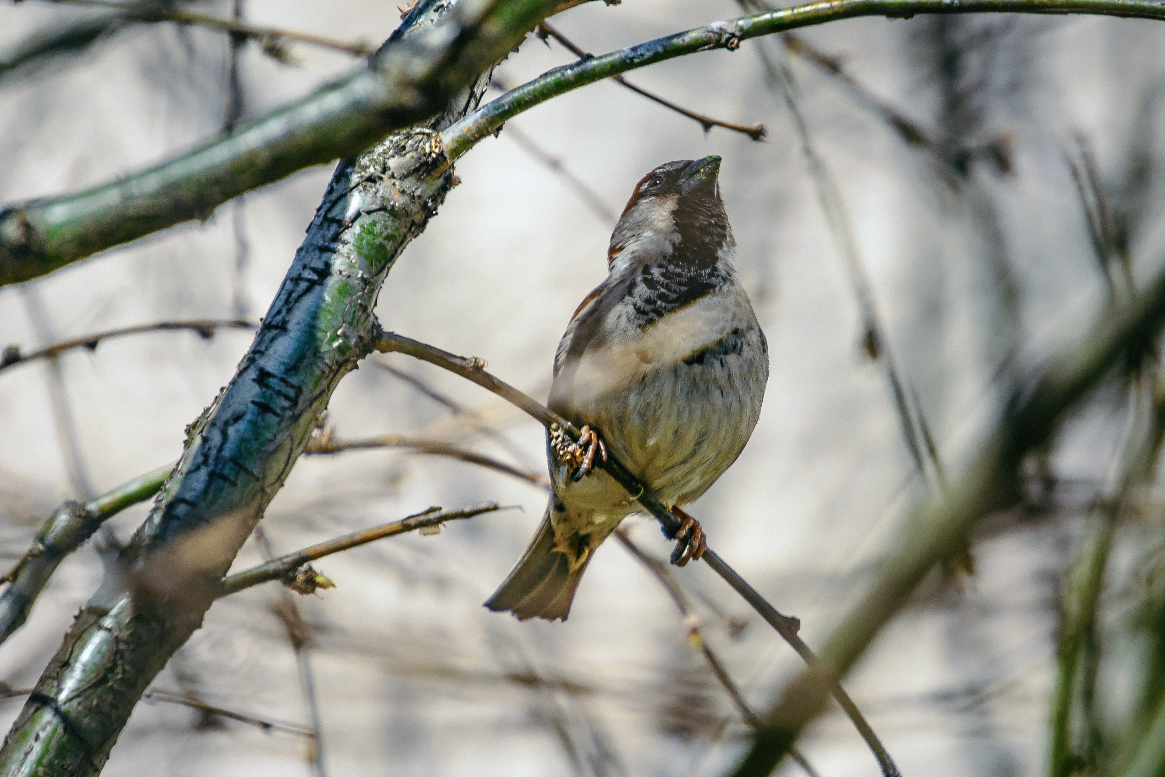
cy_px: 388
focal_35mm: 315
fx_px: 10193
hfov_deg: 6.5
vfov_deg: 4.4
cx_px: 582
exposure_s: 1/350
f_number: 6.3
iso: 100
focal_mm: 210
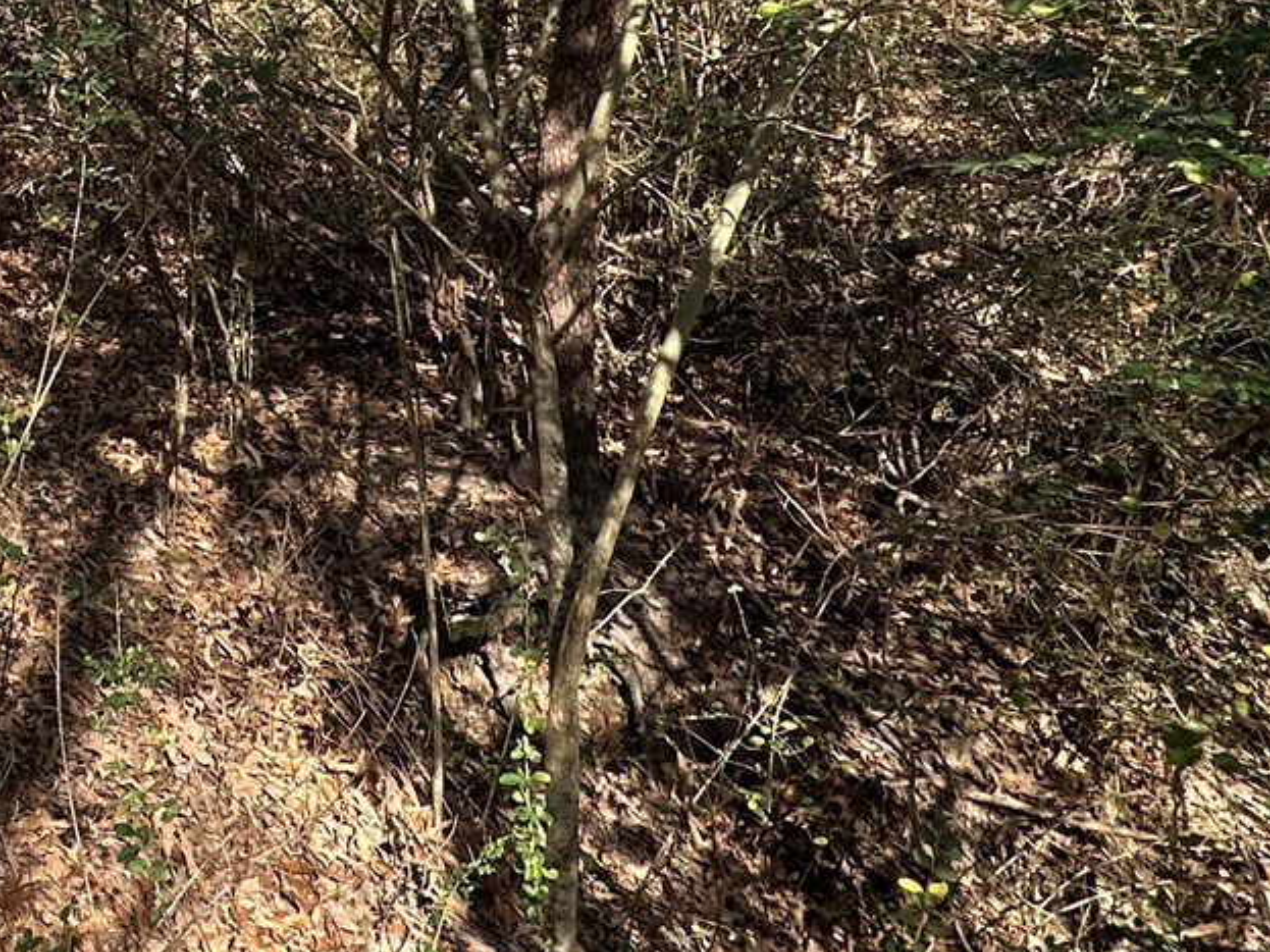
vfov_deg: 28.8
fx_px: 1687
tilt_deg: +0.2
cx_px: -137
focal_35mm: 46
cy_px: -69
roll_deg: +0.9
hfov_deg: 35.2
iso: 40
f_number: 2.2
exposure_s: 1/320
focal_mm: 2.22
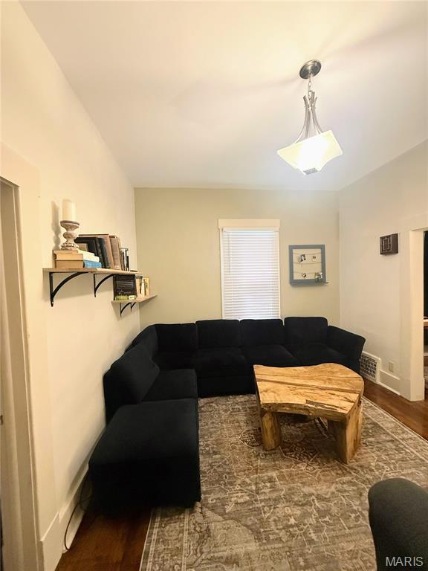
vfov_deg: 102.1
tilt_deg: -1.3
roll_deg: +1.2
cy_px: 286
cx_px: 214
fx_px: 231
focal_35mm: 14
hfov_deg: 85.7
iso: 800
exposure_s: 1/60
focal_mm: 2.22
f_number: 2.2
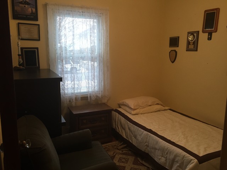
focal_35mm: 29
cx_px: 114
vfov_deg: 48.2
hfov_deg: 61.7
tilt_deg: -10.1
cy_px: 85
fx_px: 190
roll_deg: +0.5
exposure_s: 1/30
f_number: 2.2
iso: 40
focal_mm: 4.15
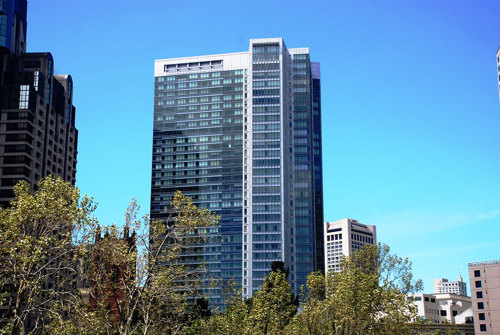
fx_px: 793
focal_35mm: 57
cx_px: 250
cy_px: 168
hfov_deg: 35.0
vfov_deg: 23.9
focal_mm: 38
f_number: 9
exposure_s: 1/125
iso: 200
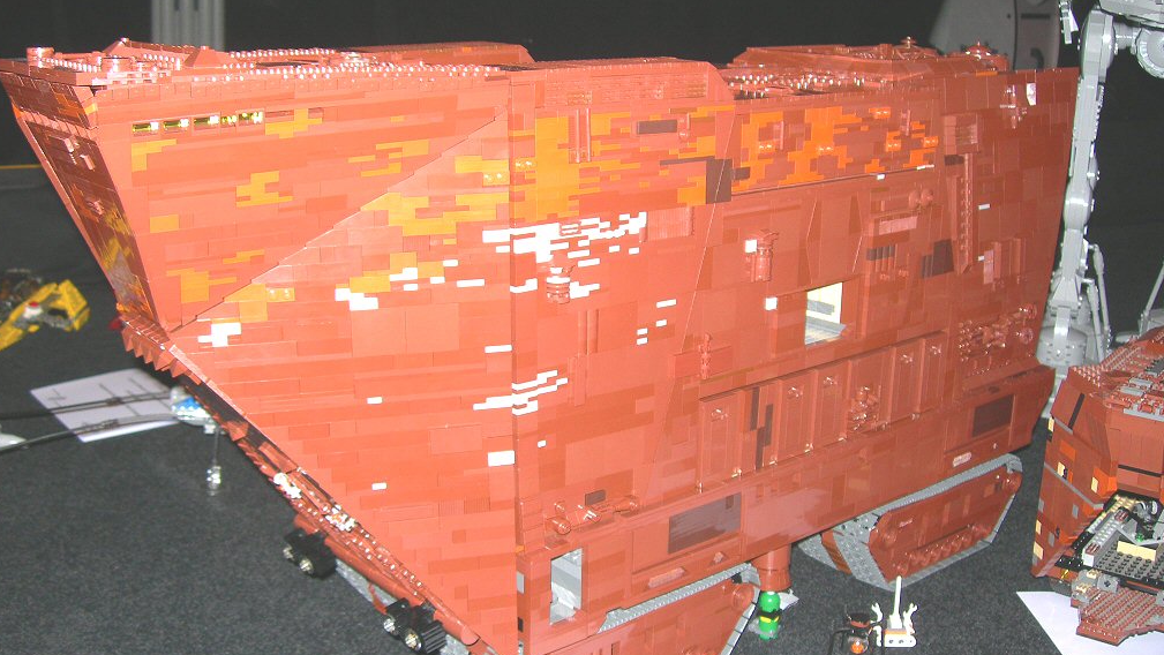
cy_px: 339
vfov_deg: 28.4
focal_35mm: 42
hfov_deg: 48.3
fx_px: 1297
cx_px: 575
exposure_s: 1/60.1
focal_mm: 7.8
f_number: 2.8
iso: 57
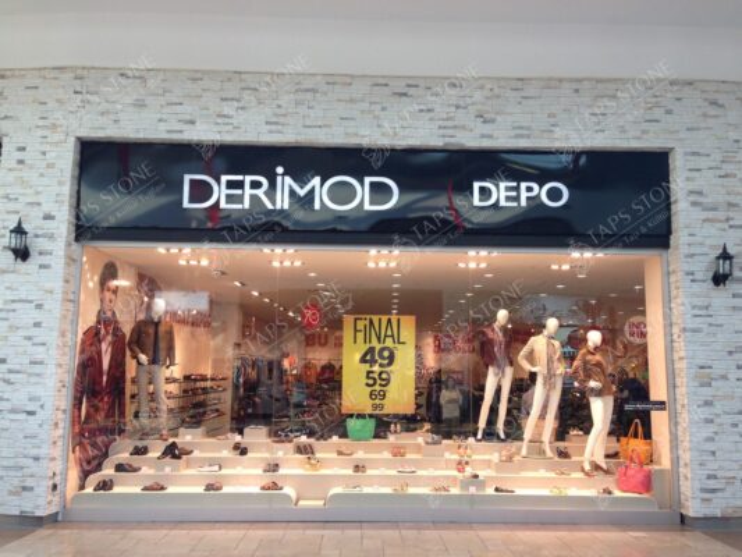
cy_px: 278
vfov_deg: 43.0
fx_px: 708
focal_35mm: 33
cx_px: 371
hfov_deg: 55.3
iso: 64
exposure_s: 1/60
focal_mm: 4.12
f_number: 2.4
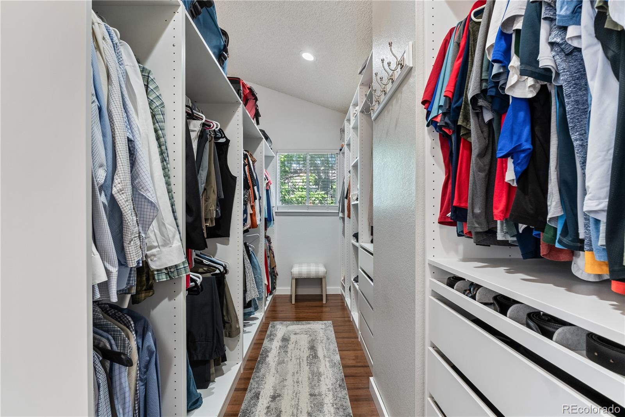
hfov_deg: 96.0
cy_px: 208
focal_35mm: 16
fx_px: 281
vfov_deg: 73.0
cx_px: 312
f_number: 8
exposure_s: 1/2.5
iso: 250
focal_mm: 10.8
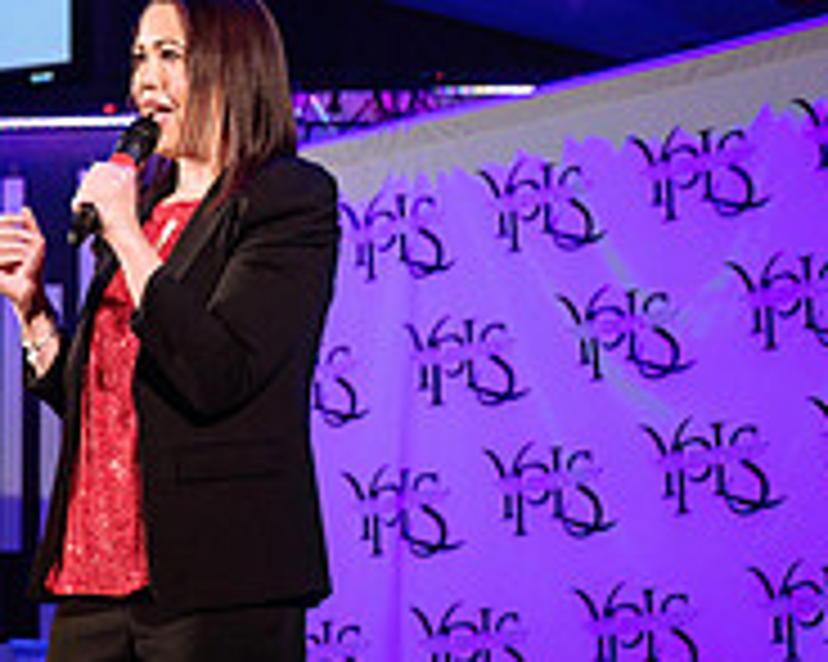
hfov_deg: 14.1
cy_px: 218
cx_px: 202
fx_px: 3331
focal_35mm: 136
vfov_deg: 11.3
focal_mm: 46
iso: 1600
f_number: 4
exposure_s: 1/250
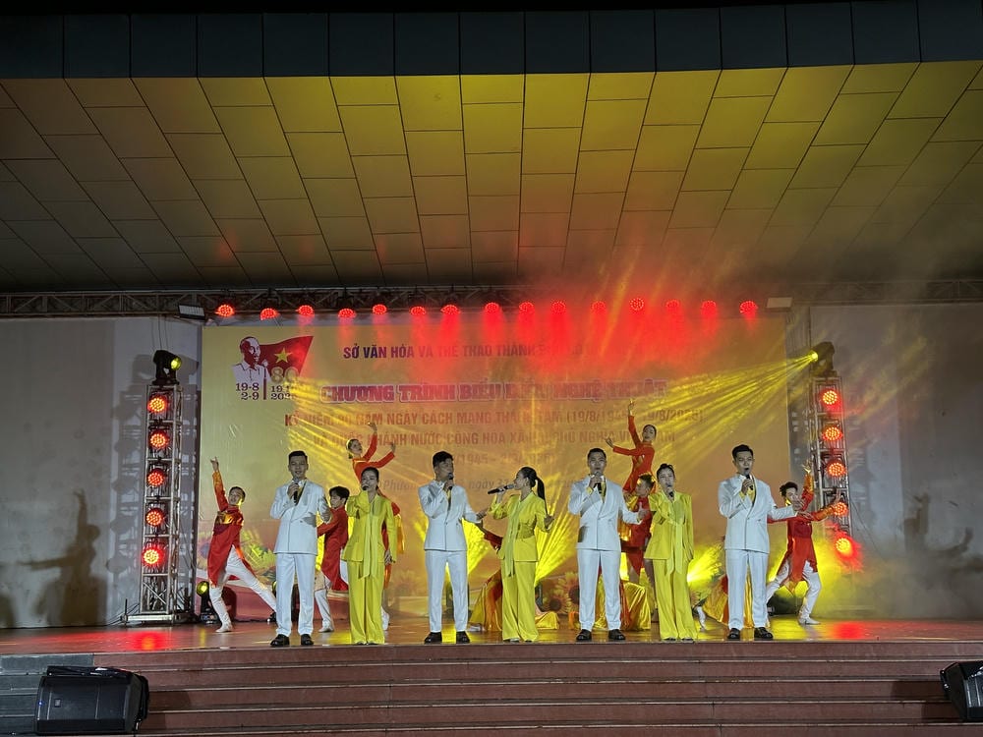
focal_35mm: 48
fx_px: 1363
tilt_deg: +8.0
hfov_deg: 39.7
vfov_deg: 30.3
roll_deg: +1.1
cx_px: 492
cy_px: 368
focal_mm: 6.86
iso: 50
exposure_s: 1/65
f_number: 1.78
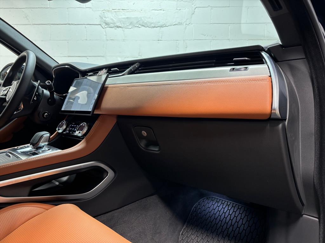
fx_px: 244
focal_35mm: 26
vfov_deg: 53.1
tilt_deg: -4.7
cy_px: 122
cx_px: 162
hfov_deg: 67.3
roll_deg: -0.3
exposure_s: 1/65
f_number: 1.6
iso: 64
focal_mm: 5.96
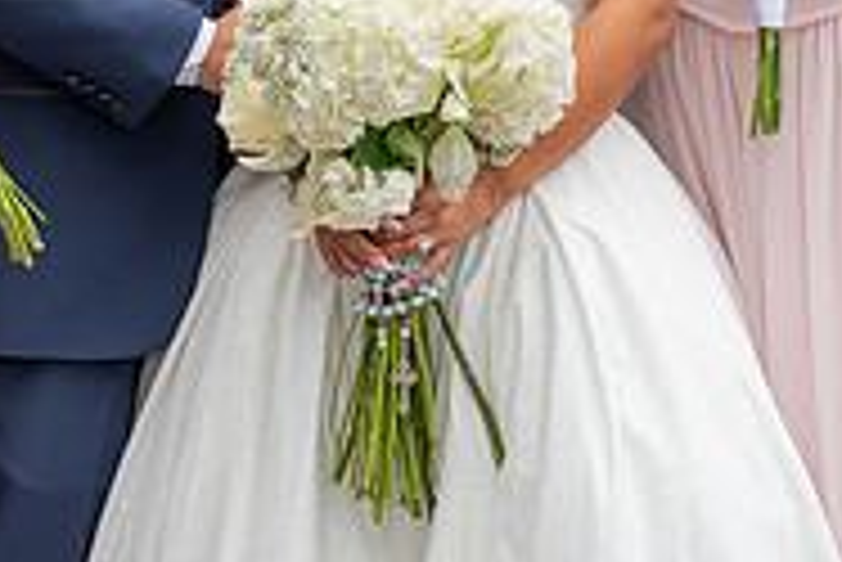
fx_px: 4073
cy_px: -110
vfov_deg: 7.8
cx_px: 212
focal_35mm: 174
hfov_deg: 11.8
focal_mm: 56
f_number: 5
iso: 250
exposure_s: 1/250
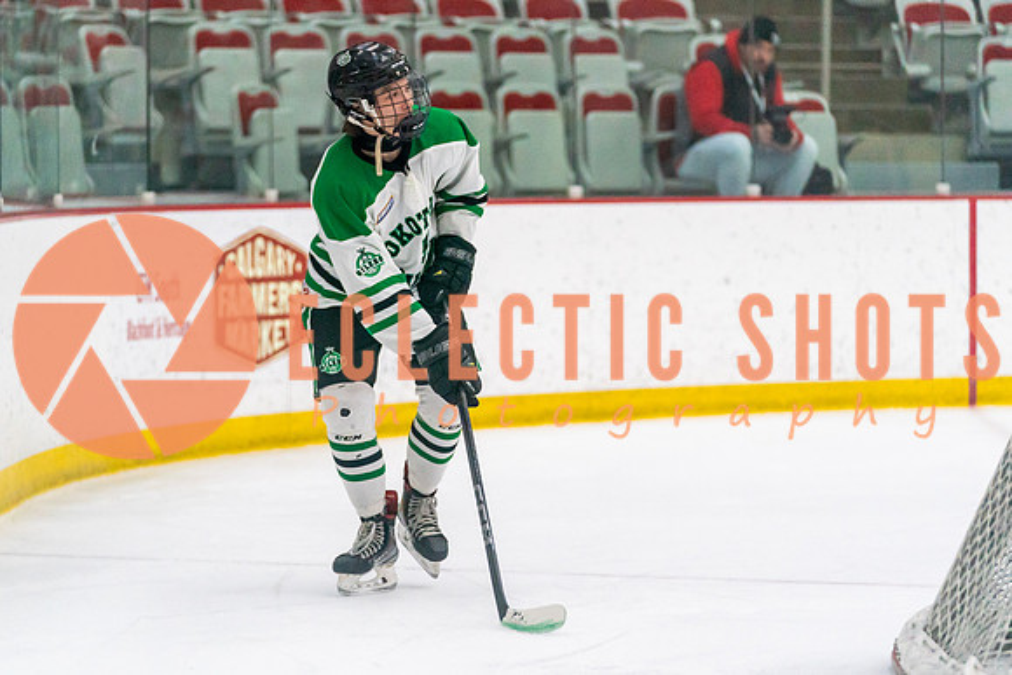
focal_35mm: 180
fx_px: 5056
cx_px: 466
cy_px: 411
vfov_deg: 7.6
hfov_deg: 11.4
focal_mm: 143
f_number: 2.8
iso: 4000
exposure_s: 1/1600
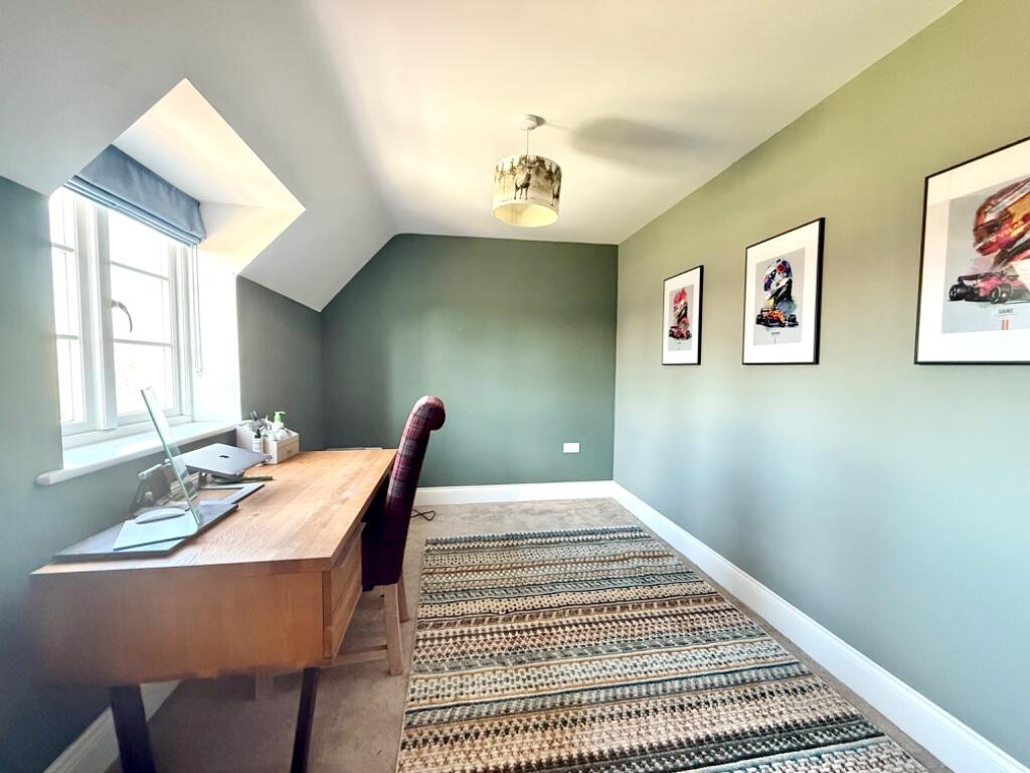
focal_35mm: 14
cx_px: 515
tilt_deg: -2.2
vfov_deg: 85.7
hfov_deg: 102.1
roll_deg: -0.3
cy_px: 386
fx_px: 417
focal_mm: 2.22
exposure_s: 1/60
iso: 640
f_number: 2.2
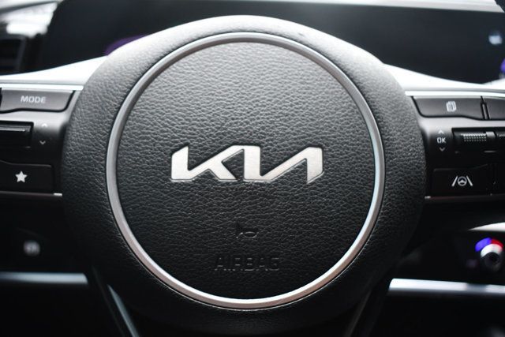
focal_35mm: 36
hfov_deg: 53.1
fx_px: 505
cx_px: 252
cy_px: 168
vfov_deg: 36.9
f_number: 3.8
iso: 800
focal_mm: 24
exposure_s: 1/200
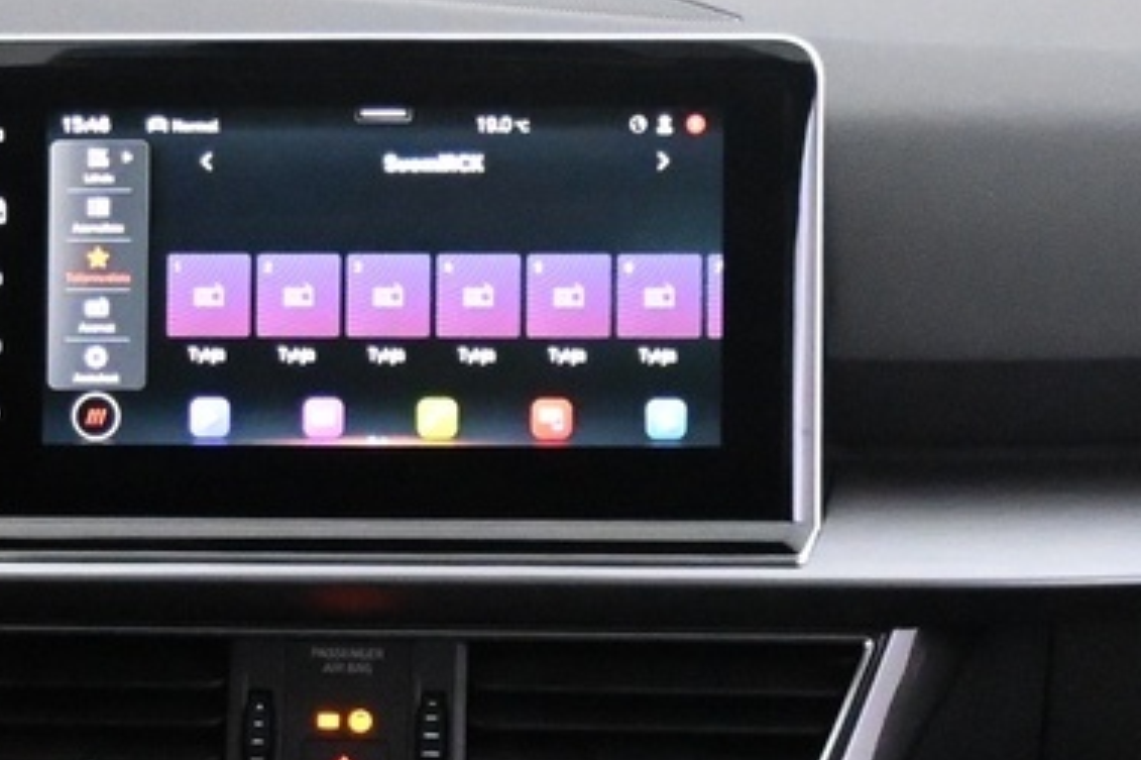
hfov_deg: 15.9
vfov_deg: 10.4
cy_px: 924
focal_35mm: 129
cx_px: 421
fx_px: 4087
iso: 6400
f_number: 3.8
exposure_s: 1/60
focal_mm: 20
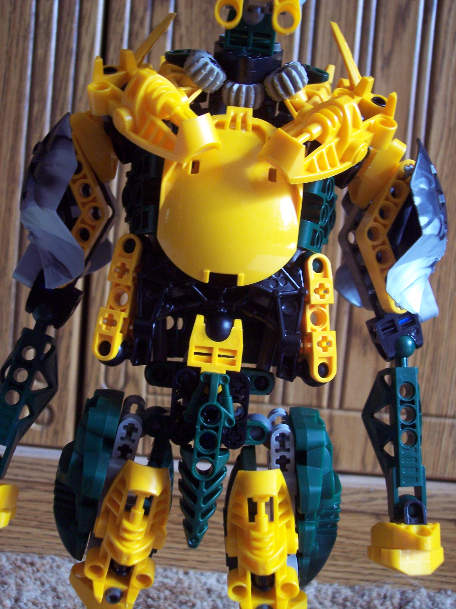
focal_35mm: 39
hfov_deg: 36.8
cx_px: 228
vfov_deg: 47.9
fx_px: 685
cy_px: 304
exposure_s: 1/20
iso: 200
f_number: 3.4
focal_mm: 8
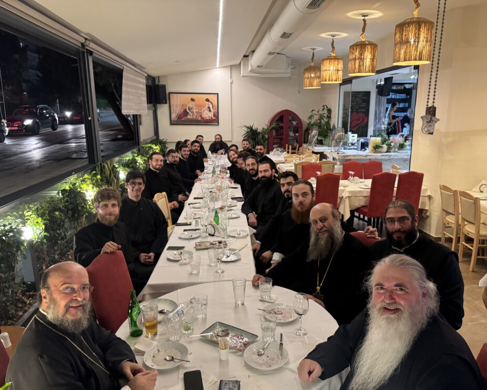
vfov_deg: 54.9
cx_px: 244
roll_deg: +1.2
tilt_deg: -12.3
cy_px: 202
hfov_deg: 66.0
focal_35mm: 26
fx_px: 375
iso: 640
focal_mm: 6.76
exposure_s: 1/33
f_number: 1.78
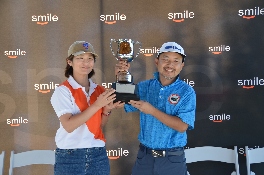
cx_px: 132
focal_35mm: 84
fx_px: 615
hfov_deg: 24.2
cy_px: 88
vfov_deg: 16.2
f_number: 5.6
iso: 200
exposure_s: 1/125
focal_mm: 56
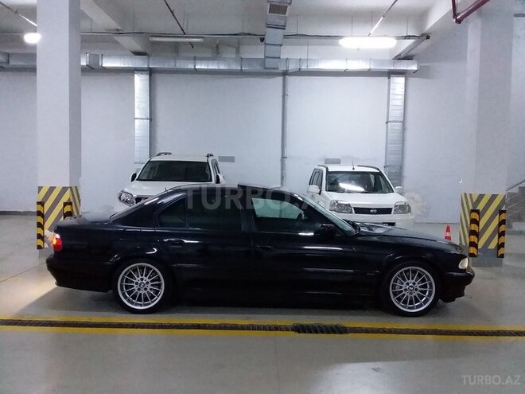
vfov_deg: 45.4
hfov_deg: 58.4
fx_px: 470
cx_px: 262
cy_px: 197
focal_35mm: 31
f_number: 2.2
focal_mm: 3.3
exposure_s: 1/17
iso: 320
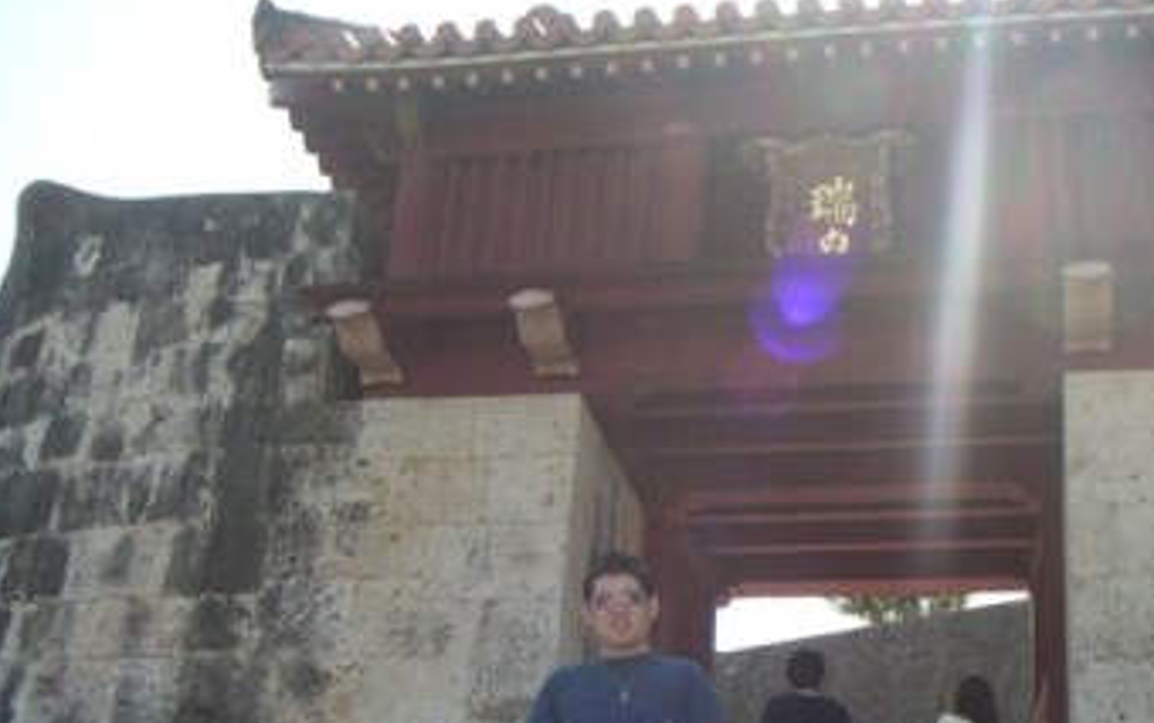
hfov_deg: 37.9
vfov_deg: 24.1
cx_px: 716
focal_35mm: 53
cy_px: 557
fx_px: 1668
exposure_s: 1/250
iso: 160
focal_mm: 6
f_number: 6.6
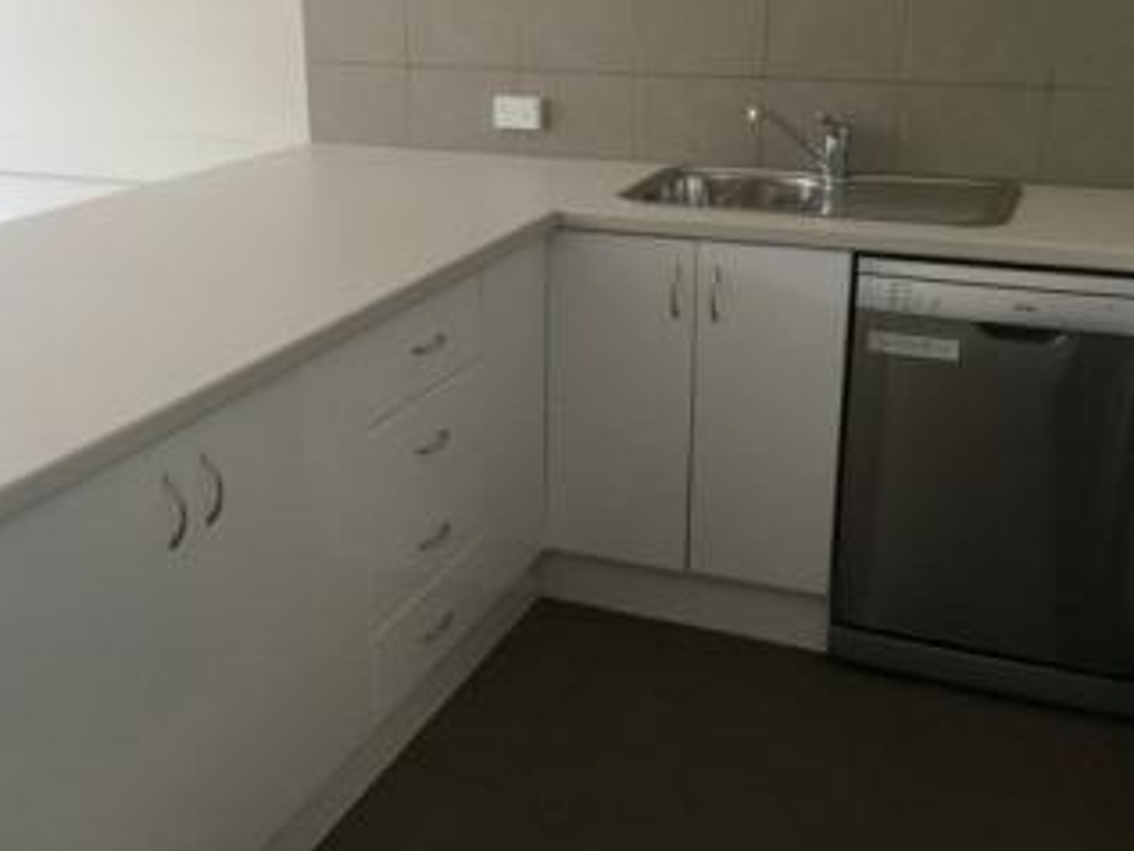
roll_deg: -0.7
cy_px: 397
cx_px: 540
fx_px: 1344
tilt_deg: -20.9
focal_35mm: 41
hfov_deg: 45.7
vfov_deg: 35.1
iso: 80
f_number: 2.2
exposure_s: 1/30
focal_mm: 4.15
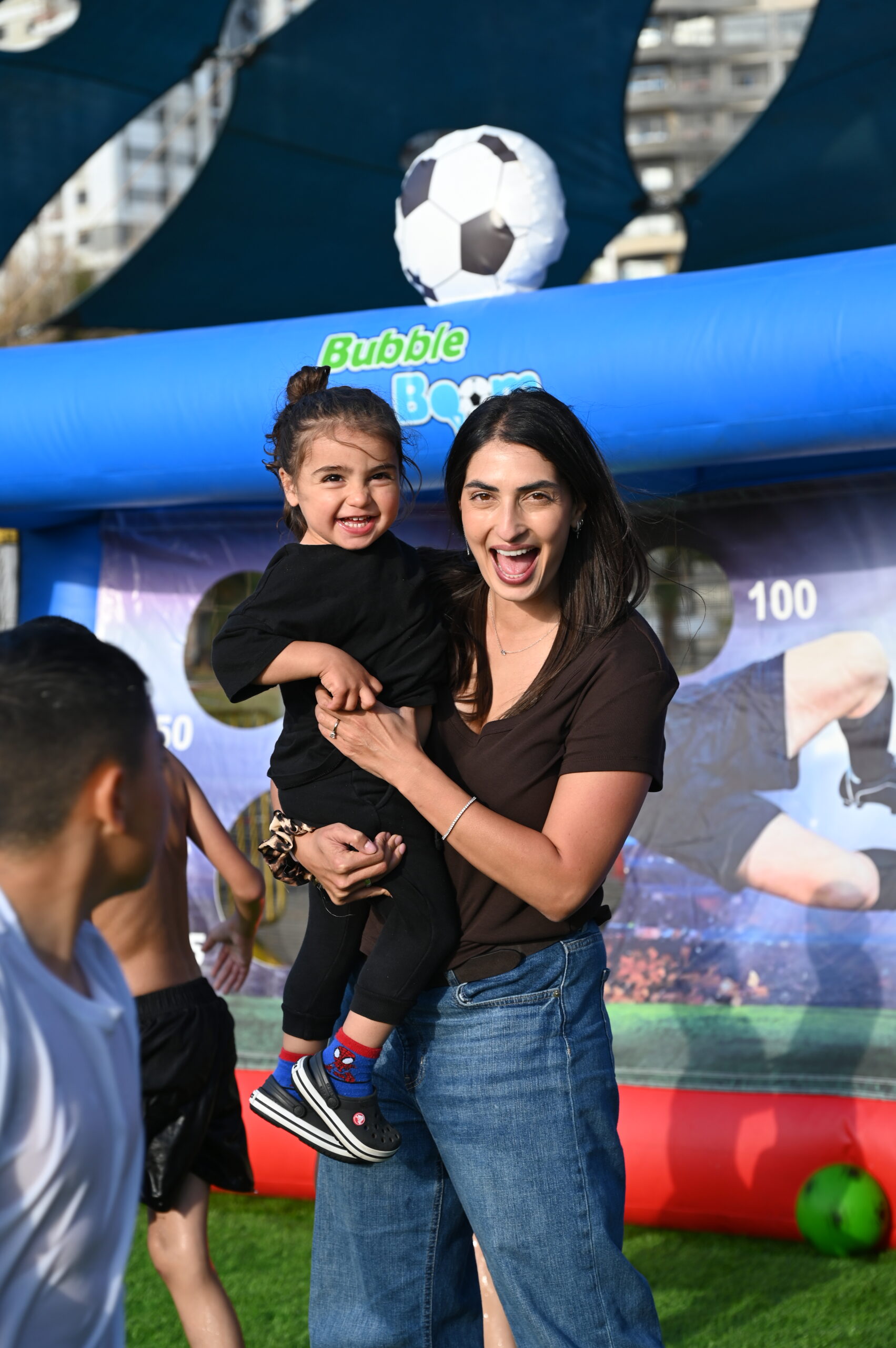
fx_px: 3215
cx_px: 448
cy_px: 674
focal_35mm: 86
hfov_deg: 15.9
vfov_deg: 23.7
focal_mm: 86
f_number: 5.6
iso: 140
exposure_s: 1/250
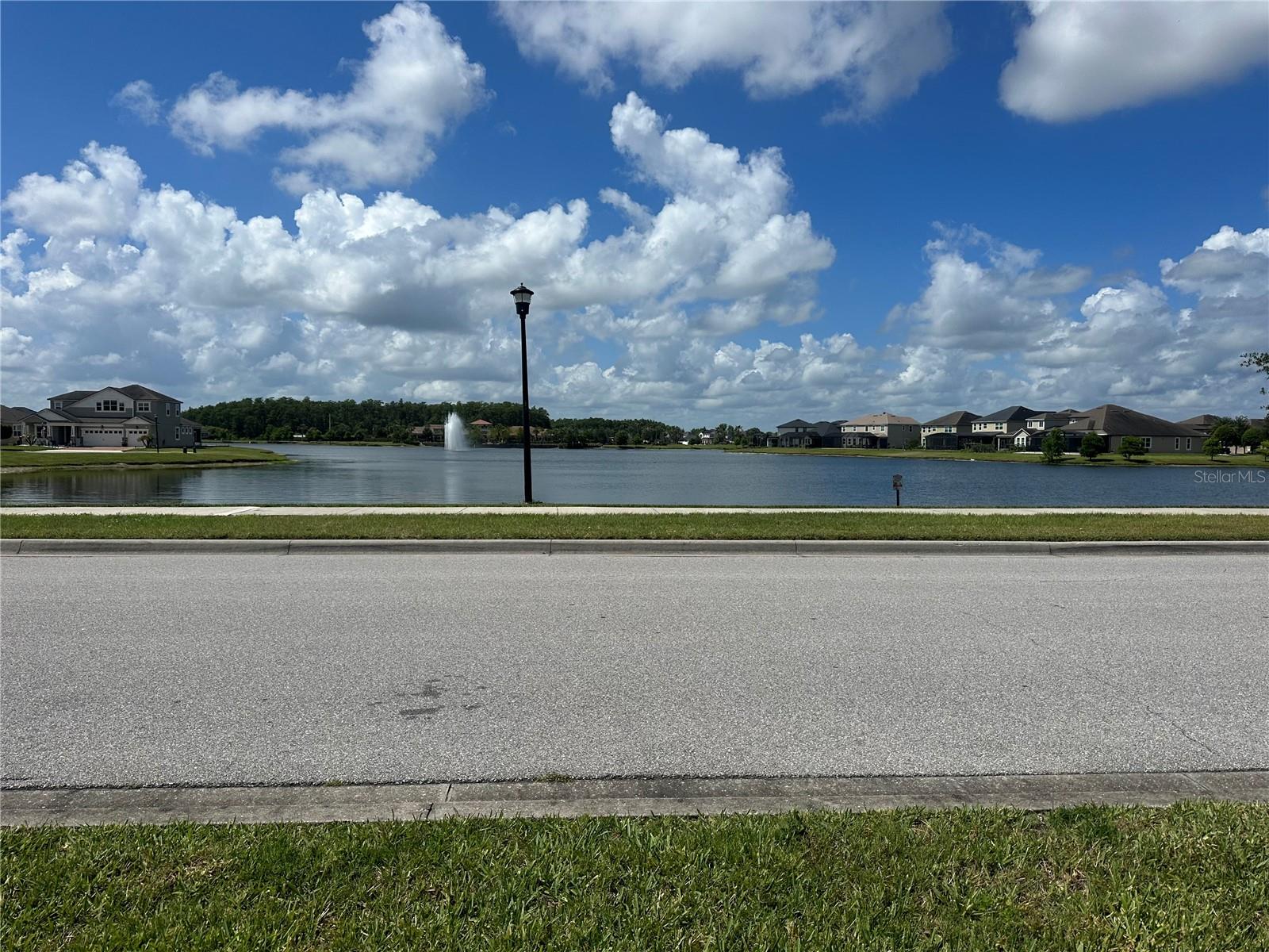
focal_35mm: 24
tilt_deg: -1.4
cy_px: 476
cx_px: 634
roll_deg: +0.5
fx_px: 880
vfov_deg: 56.8
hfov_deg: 71.6
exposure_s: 1/12048
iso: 80
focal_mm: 6.86
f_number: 1.78
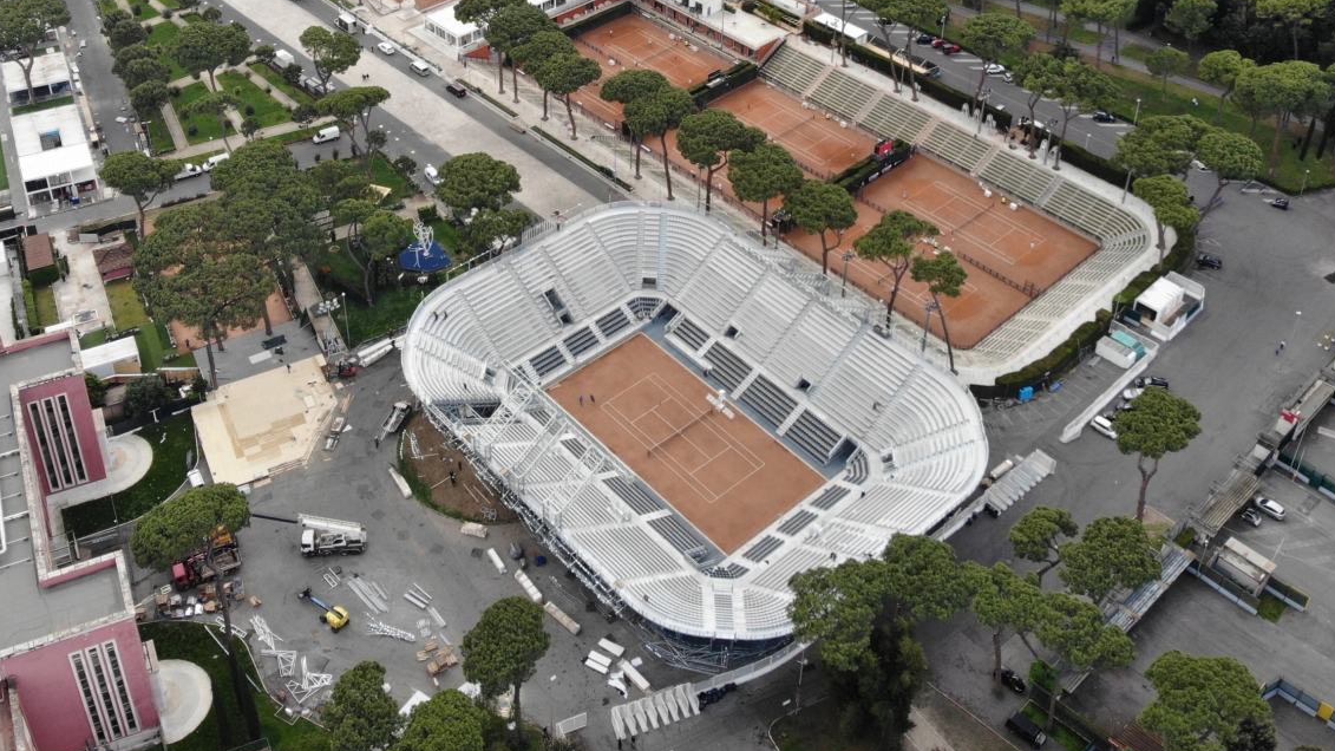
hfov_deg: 54.0
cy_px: 74
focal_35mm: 37
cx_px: 614
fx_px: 1310
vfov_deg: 30.6
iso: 100
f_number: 2.8
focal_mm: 4.5
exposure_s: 1/328
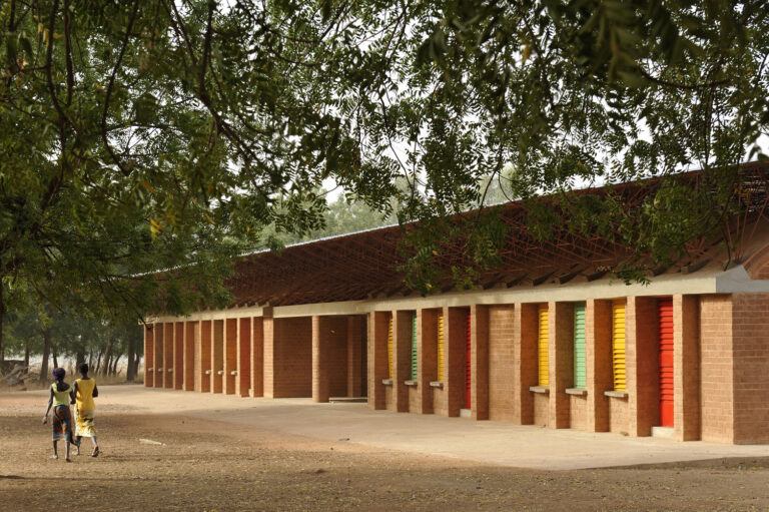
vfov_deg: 19.4
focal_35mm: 70
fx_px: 1494
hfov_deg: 28.9
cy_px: 256
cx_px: 384
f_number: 8
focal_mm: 70
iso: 320
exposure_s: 1/250
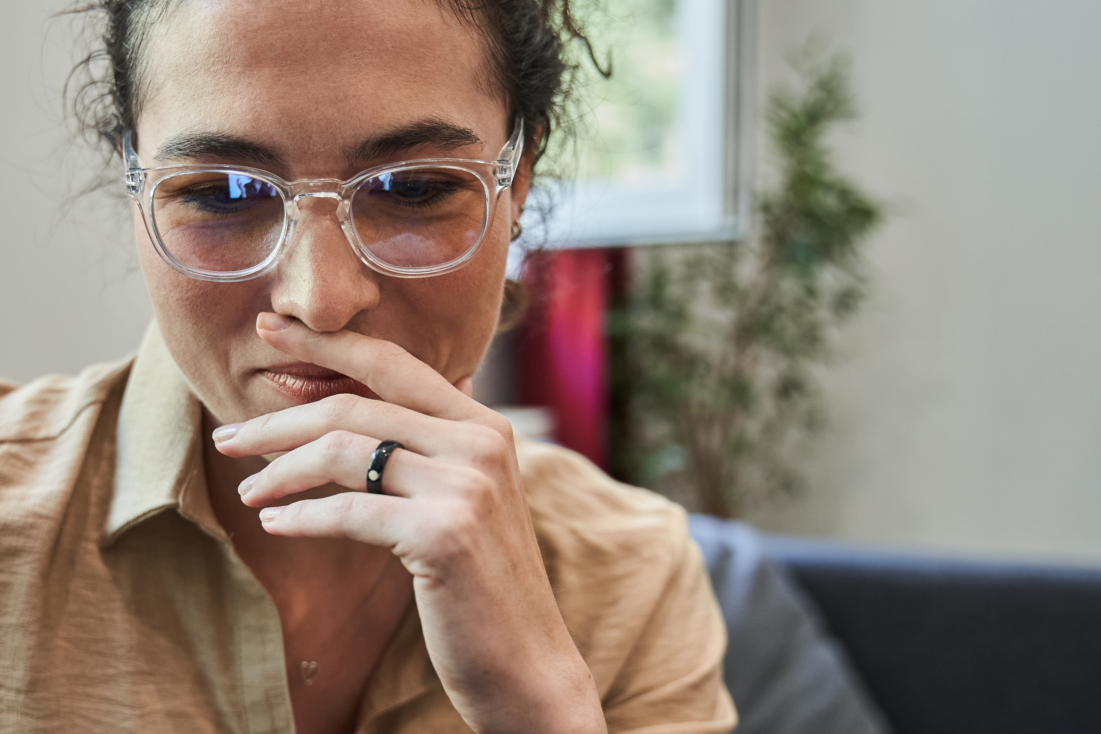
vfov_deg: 25.5
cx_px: 378
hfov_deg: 37.2
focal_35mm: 53
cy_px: 405
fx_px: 1621
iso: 800
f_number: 2.8
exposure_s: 1/125
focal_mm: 35
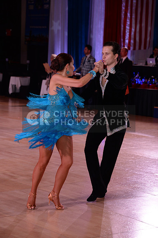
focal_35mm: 100
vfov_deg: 20.4
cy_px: 119
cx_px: 79
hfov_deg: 13.6
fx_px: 660
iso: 1600
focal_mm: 100
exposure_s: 1/250
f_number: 5.6
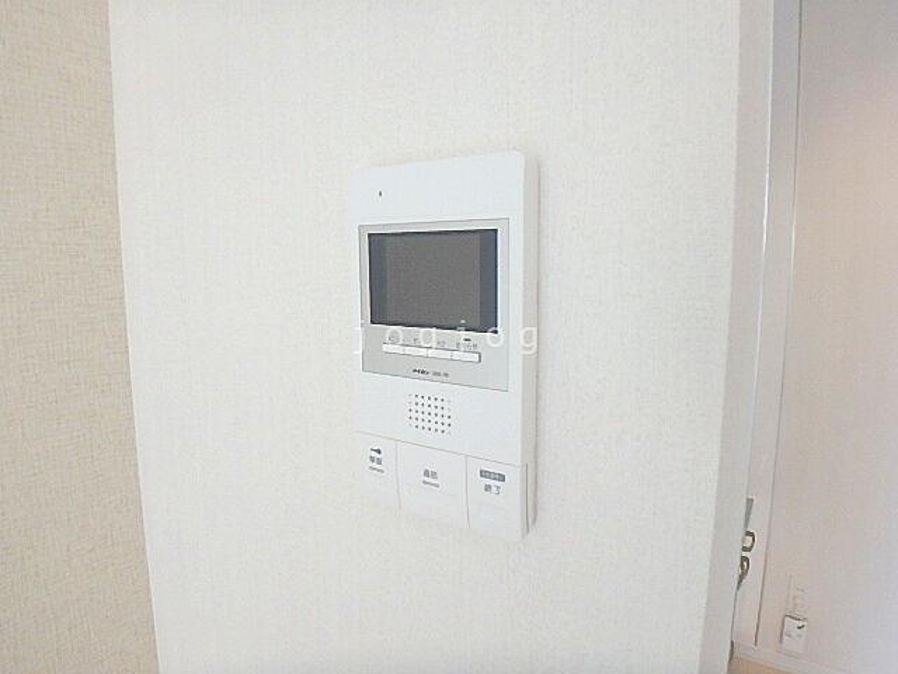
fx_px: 545
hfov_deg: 79.0
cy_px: 337
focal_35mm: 21
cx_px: 449
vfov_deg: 63.4
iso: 160
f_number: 3.5
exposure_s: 1/60
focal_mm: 3.7
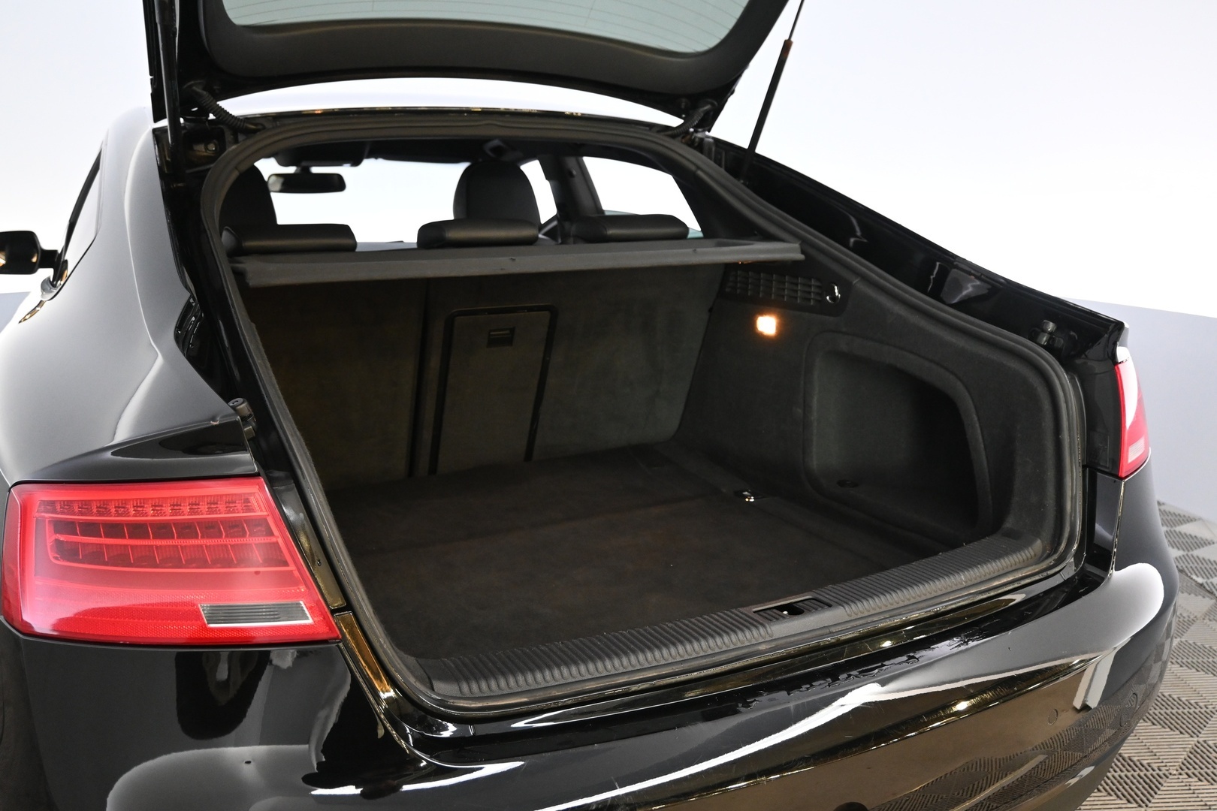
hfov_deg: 61.9
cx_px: 608
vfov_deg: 43.6
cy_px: 406
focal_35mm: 30
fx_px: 1014
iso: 2000
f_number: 3.8
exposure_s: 1/30
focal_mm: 20
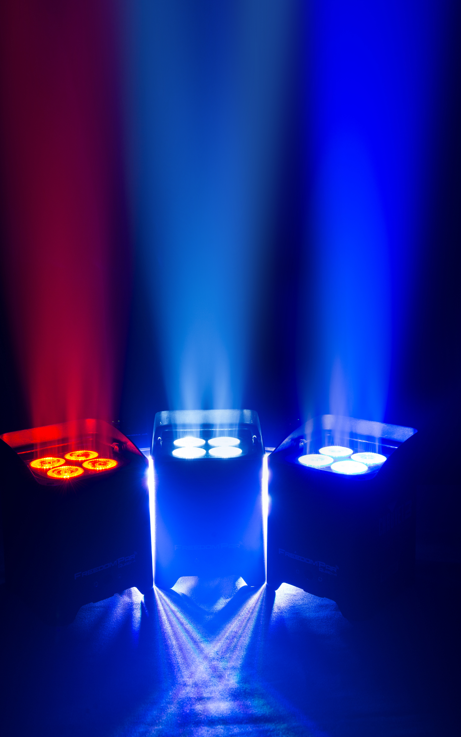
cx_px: 217
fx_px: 704
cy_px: 371
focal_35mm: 35
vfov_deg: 55.3
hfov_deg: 36.3
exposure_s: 1/1.67
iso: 200
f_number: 10
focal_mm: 34
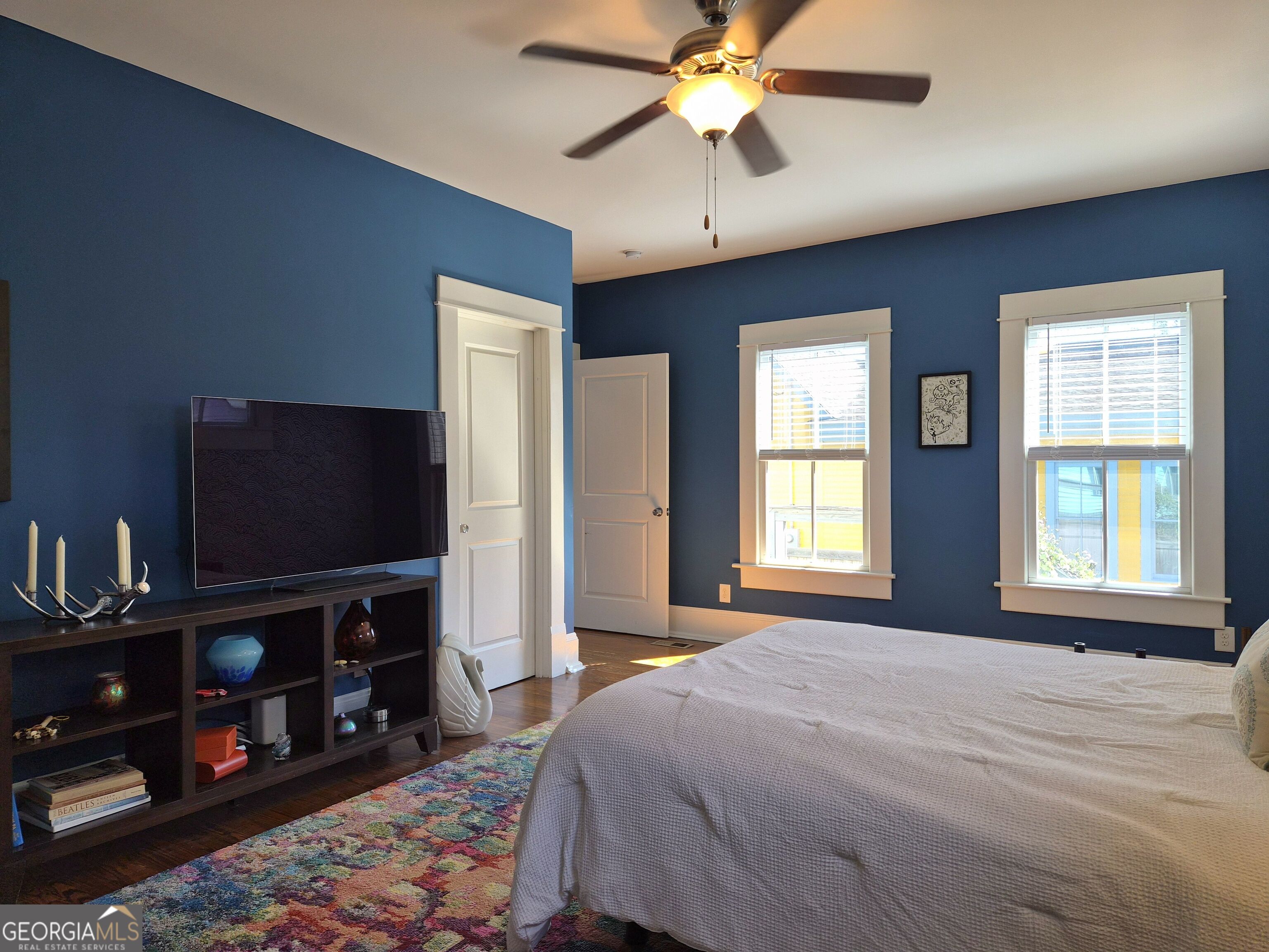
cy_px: 476
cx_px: 634
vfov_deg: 58.9
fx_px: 843
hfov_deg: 73.9
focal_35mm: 23
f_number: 1.8
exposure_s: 1/120
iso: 64
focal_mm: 5.4
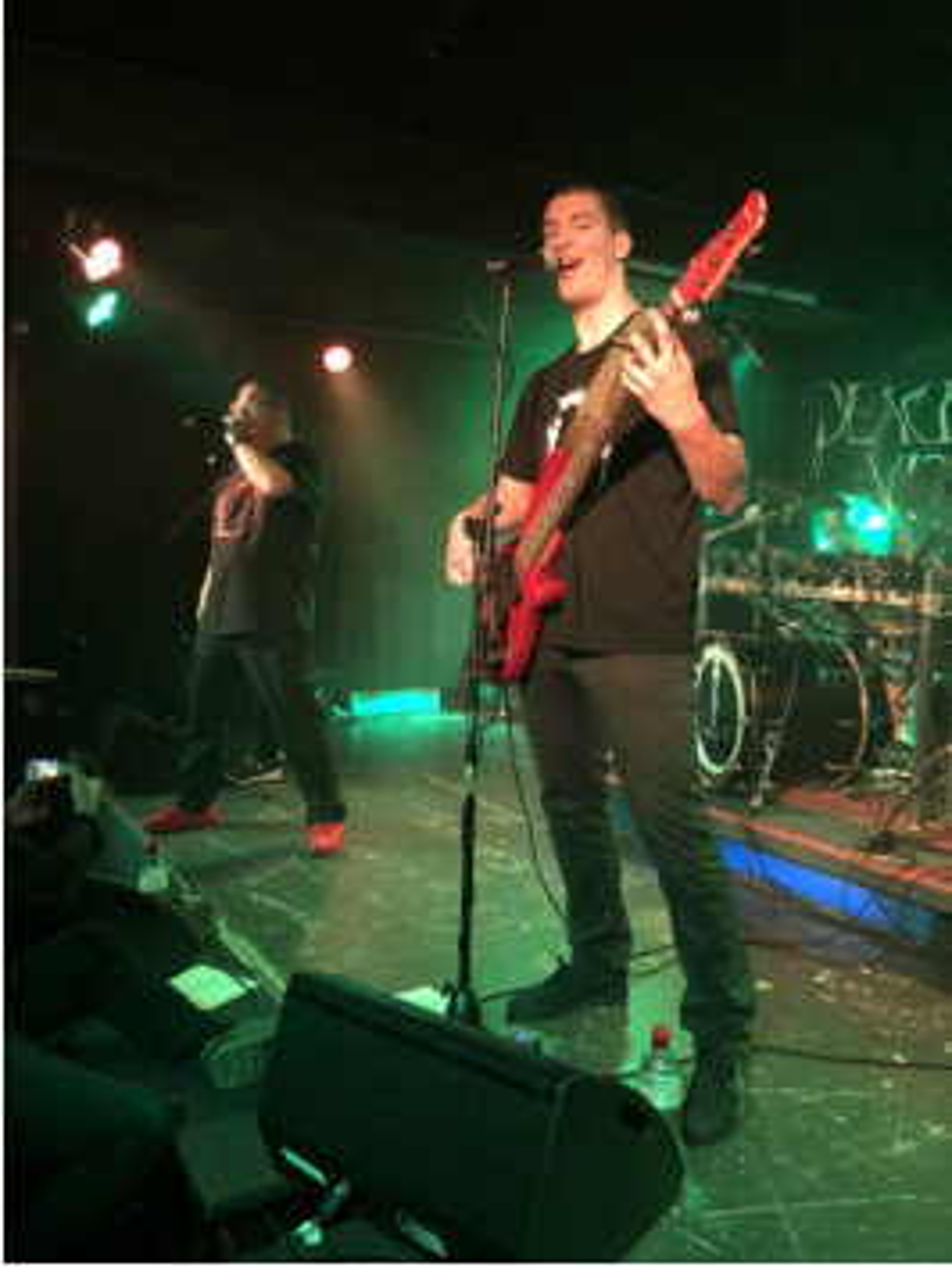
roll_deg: -1.0
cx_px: 476
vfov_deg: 63.4
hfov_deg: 49.8
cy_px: 634
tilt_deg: -4.1
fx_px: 1025
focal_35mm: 28
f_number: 1.8
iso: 100
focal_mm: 4
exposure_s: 1/8
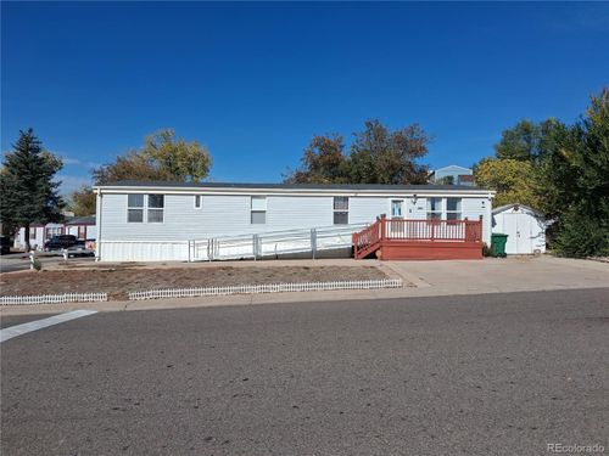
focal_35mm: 27
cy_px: 228
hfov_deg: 65.3
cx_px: 304
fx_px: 475
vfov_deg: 51.4
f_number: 1.8
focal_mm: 4
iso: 25
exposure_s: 1/1046
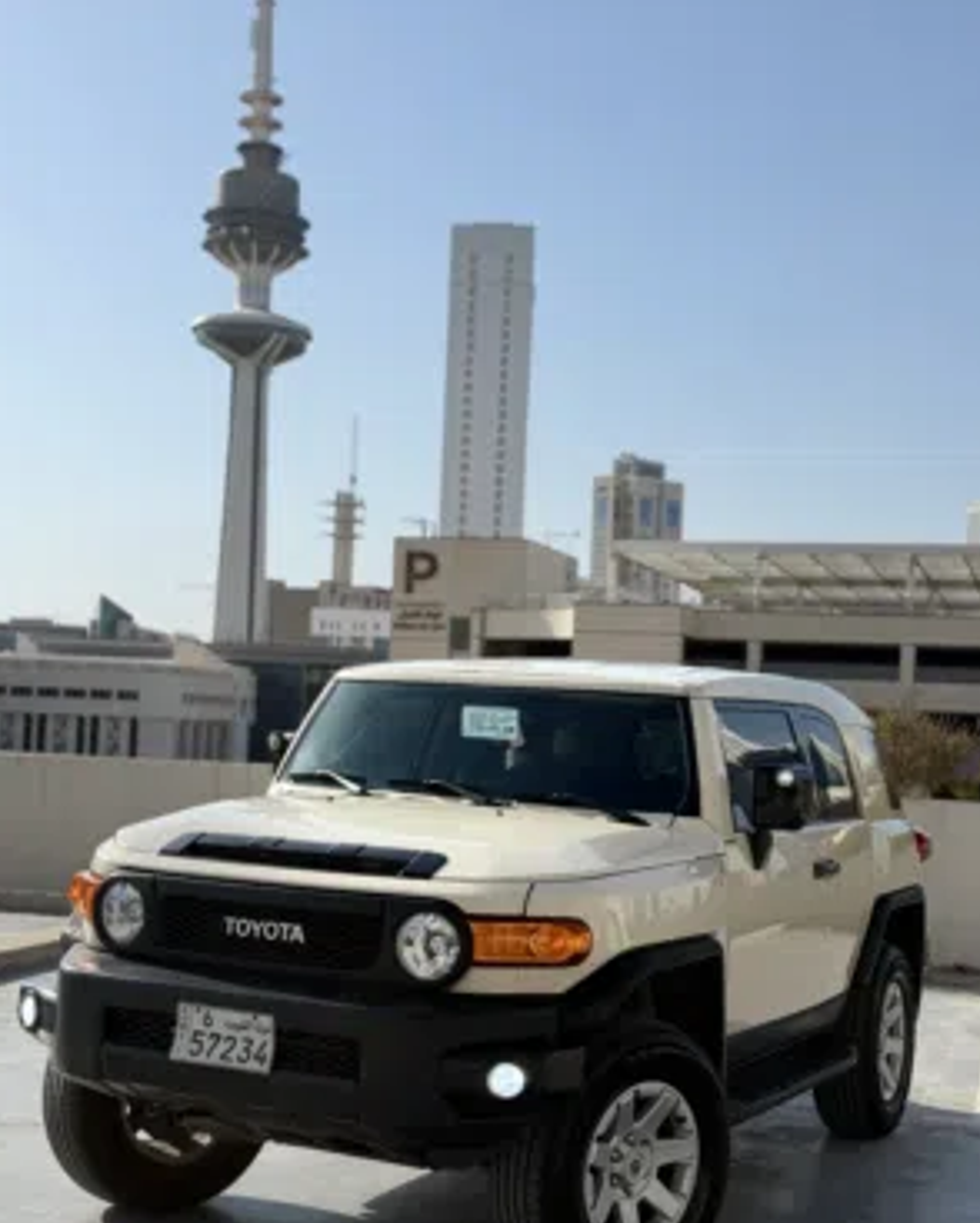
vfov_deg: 36.6
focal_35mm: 51
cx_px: 493
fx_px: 1847
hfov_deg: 29.7
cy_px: 660
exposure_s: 1/7874
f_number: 1.78
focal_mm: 6.76
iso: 64
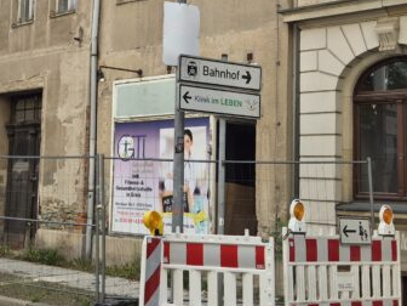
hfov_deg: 27.4
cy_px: 95
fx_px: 823
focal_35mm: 70
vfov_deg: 20.9
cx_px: 107
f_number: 1.8
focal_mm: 5.4
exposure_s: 1/740
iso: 25
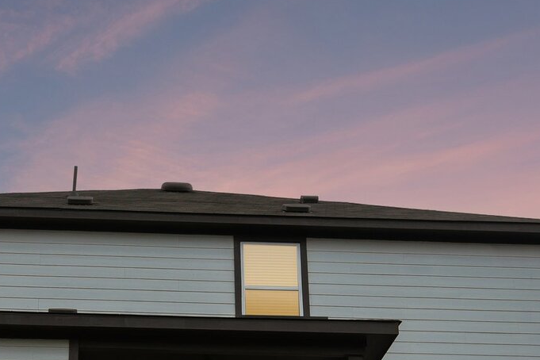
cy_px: 404
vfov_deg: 18.9
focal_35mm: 69
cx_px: 162
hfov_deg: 29.0
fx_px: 1035
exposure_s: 1/500
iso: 400
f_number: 8
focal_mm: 29
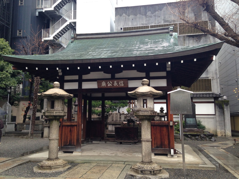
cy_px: 90
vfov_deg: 43.0
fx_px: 228
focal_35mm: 33
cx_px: 120
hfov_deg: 55.3
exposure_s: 1/120
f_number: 2.4
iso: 80
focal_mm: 4.12
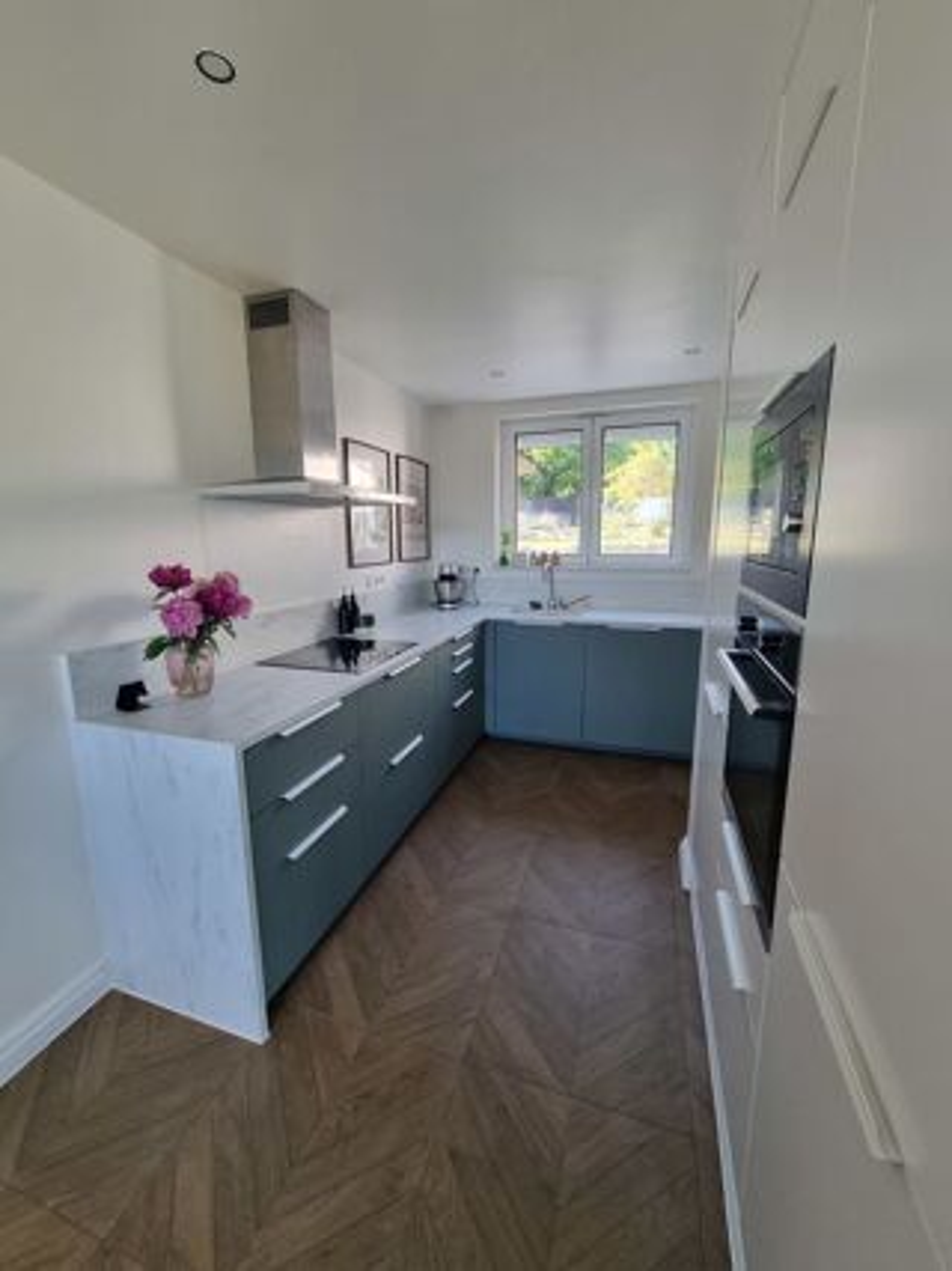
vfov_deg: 106.2
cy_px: 636
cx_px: 476
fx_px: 477
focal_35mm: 13
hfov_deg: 89.9
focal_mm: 2.2
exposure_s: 1/60
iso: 160
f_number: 2.2
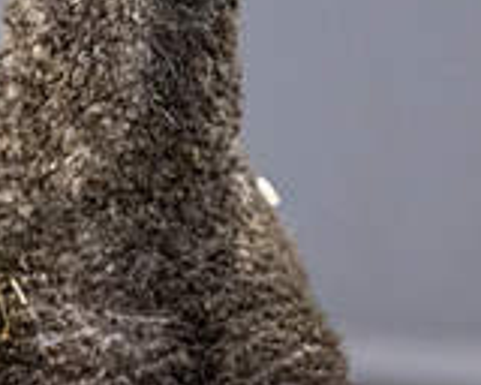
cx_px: 265
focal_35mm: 315
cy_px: -272
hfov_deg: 6.1
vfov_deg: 4.9
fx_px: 4484
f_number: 3.5
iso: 2500
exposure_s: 1/250
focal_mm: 70
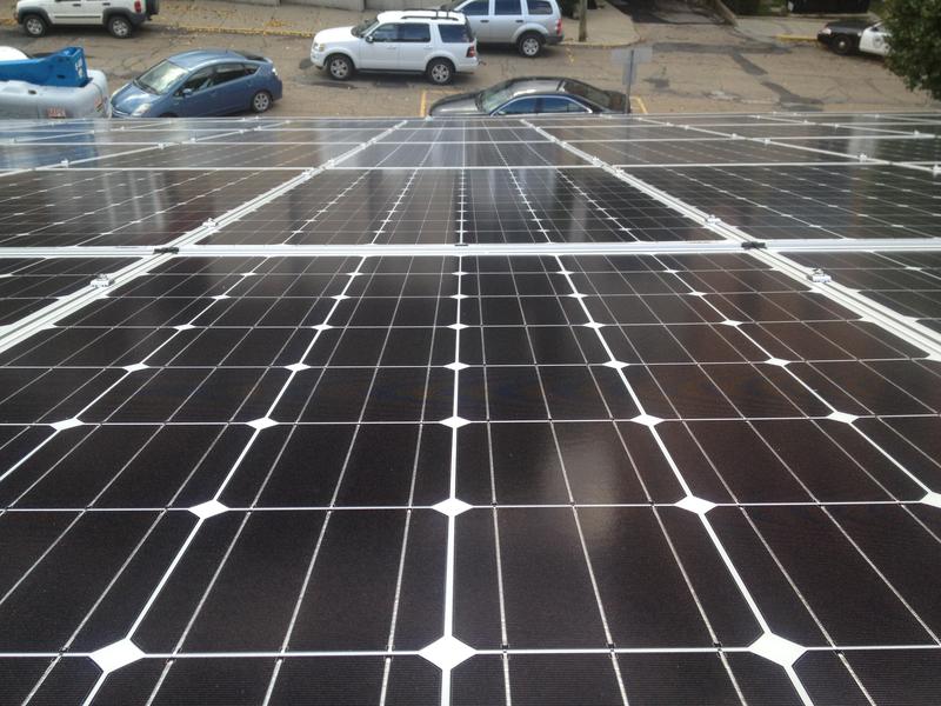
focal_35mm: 35
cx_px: 470
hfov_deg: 52.6
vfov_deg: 40.7
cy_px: 353
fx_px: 951
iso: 50
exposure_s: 1/249
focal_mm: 4.28
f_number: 2.4
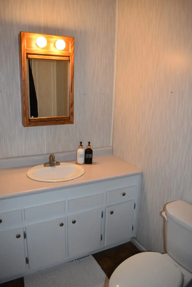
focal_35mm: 27
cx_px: 96
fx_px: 216
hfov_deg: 47.9
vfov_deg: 67.4
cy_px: 144
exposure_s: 1/80
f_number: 4.5
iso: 800
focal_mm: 18
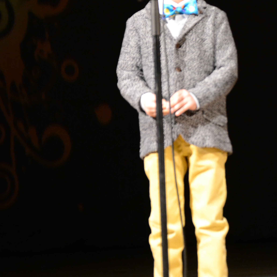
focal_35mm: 241
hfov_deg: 7.3
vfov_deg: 7.3
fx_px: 2181
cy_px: 74
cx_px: 180
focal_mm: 85
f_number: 4.5
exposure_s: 1/50
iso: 1600
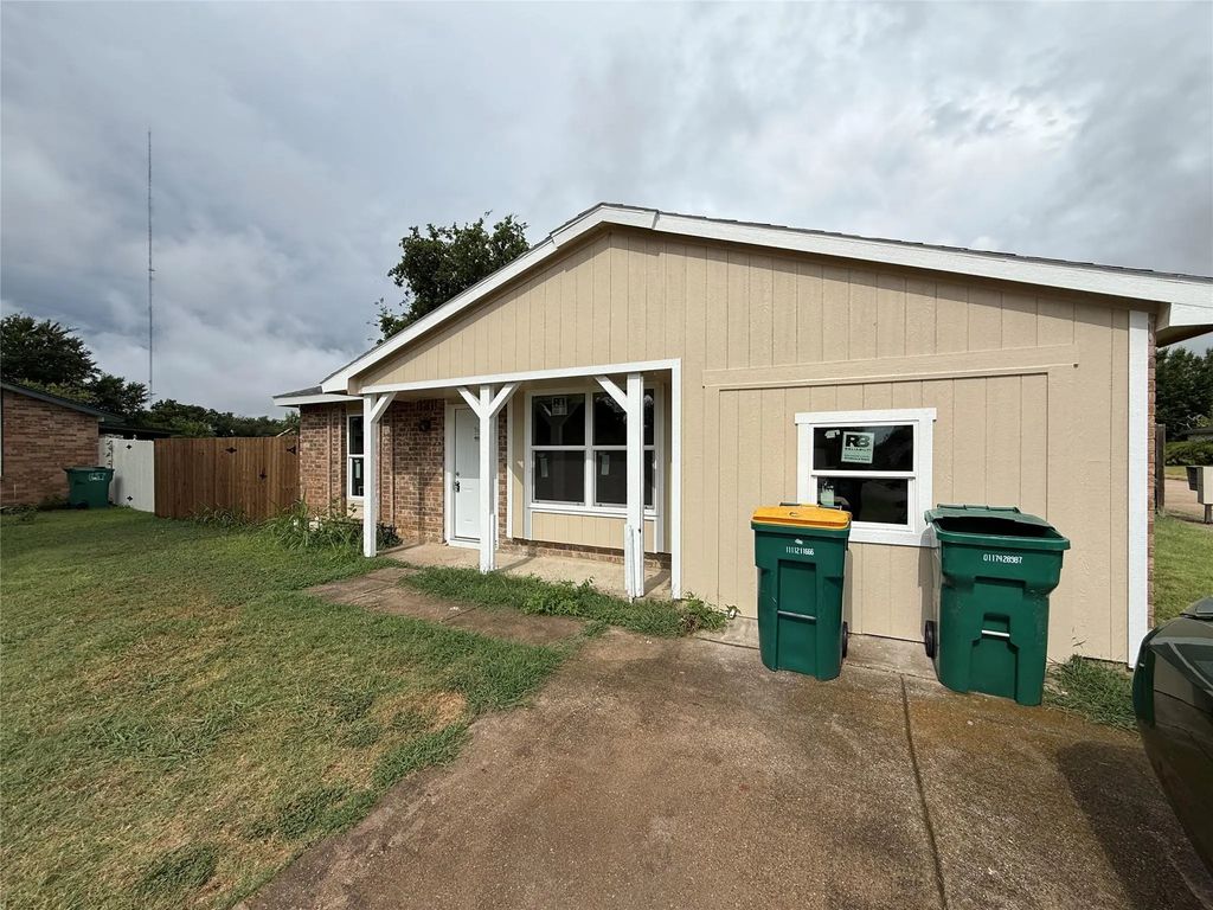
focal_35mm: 14
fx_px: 491
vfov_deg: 85.7
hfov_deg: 102.1
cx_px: 606
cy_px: 455
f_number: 2.2
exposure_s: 1/4149
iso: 50
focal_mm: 2.22
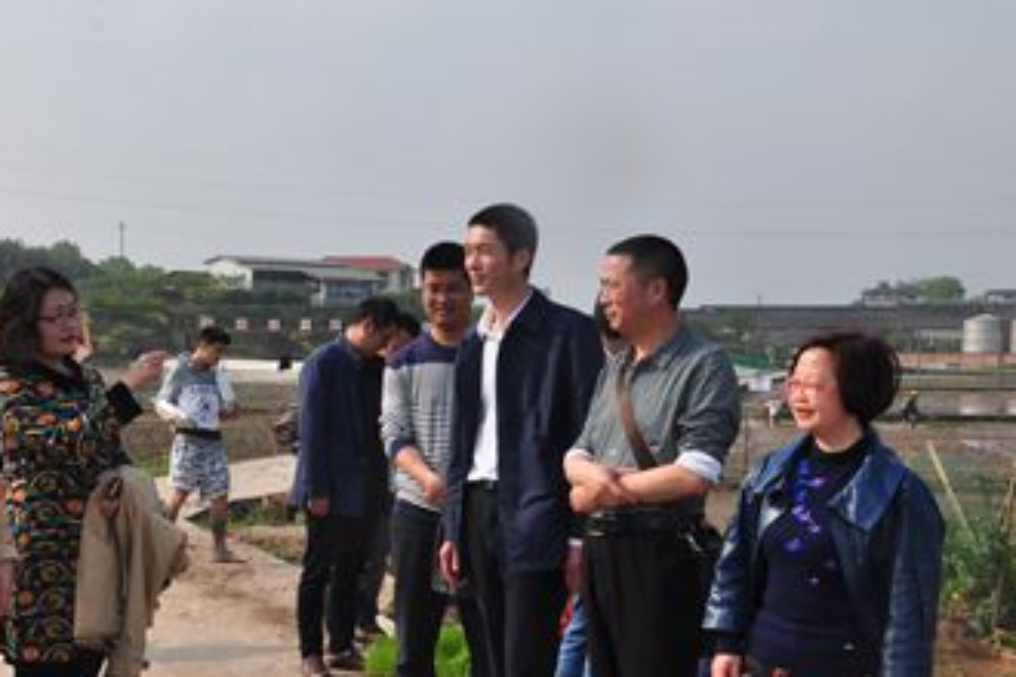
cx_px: 308
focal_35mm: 59
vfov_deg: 22.9
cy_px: 462
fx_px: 1665
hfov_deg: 33.5
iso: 200
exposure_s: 1/200
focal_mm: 26
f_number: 11
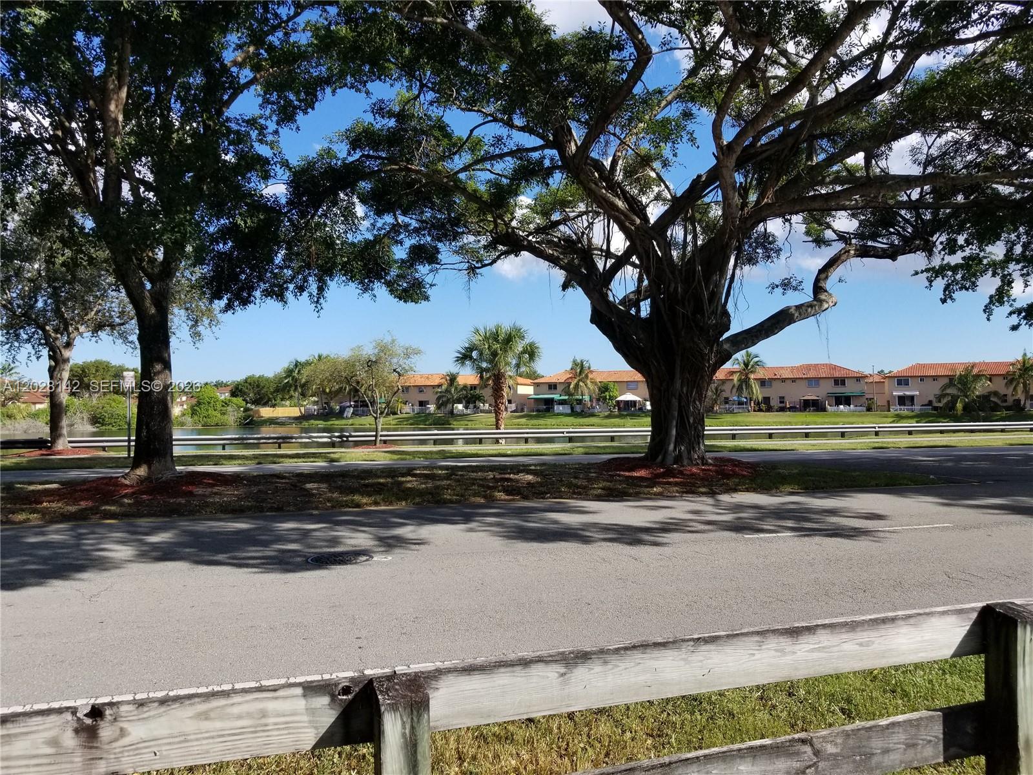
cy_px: 388
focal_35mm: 26
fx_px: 776
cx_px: 516
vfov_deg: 53.1
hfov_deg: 67.3
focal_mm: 4.25
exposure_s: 1/2012
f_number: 1.7
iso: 50
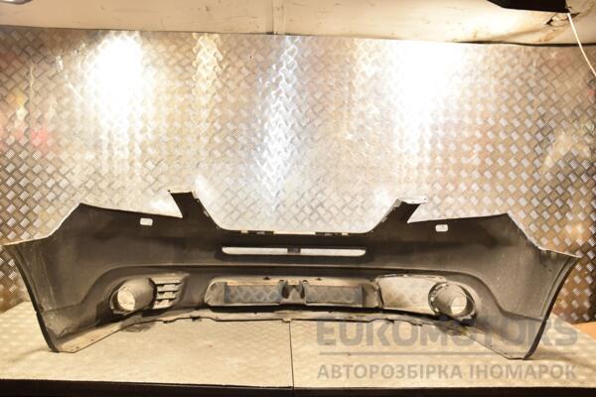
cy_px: 198
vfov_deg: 41.7
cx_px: 298
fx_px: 521
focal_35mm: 32
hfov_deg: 59.5
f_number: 5
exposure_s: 1/100
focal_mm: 21
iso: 800
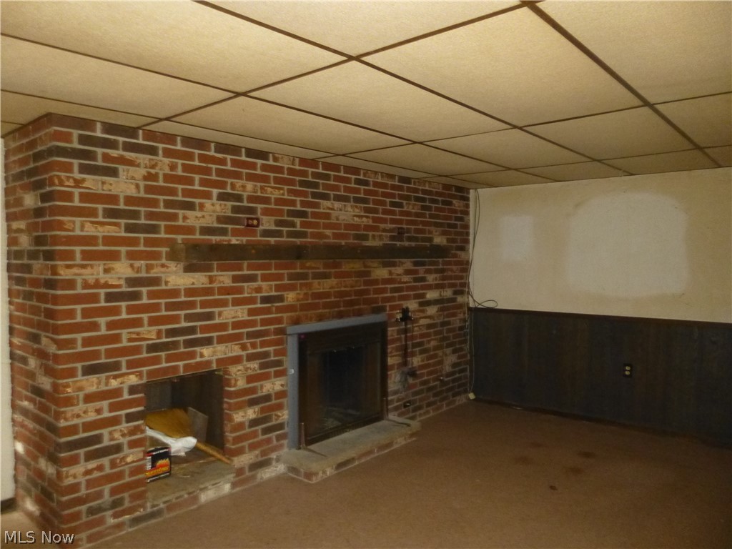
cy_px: 274
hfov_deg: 69.4
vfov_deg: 54.9
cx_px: 366
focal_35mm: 25
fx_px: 529
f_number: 3.1
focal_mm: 4.5
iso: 800
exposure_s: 1/5
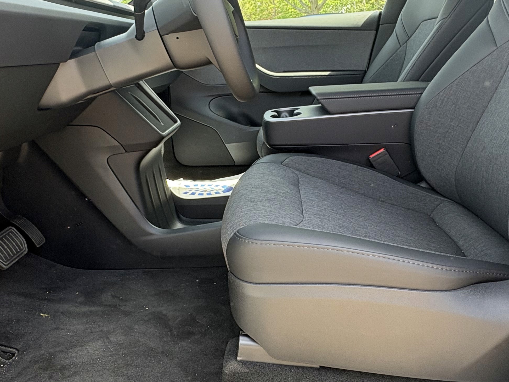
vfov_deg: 47.9
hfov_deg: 61.6
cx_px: 243
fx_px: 426
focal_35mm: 29
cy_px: 148
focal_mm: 2.22
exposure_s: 1/116
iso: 125
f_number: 2.2
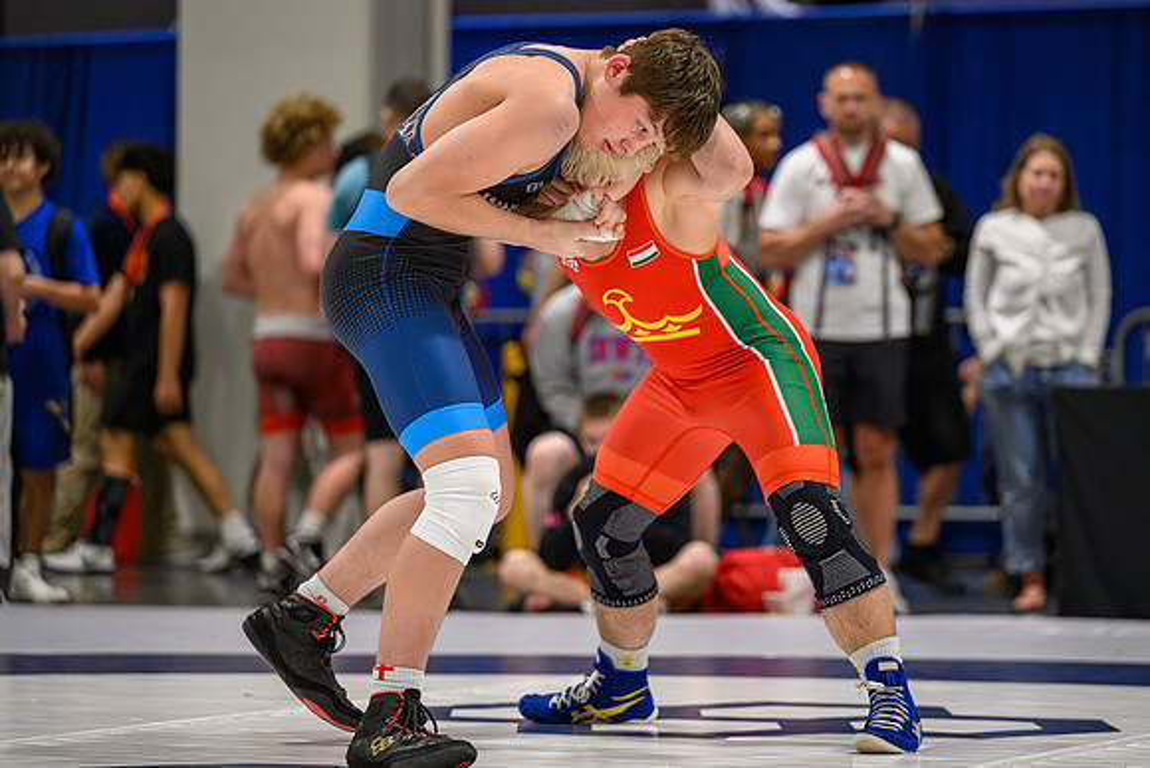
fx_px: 4650
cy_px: 362
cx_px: 615
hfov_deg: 14.1
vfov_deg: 9.4
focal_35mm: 146
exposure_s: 1/640
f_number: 2.8
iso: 8000
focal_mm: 135
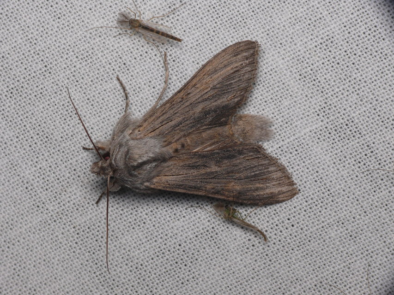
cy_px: 148
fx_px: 1594
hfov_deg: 14.1
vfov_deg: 10.6
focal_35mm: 140
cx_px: 197
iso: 100
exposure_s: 1/200
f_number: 10
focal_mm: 29.6
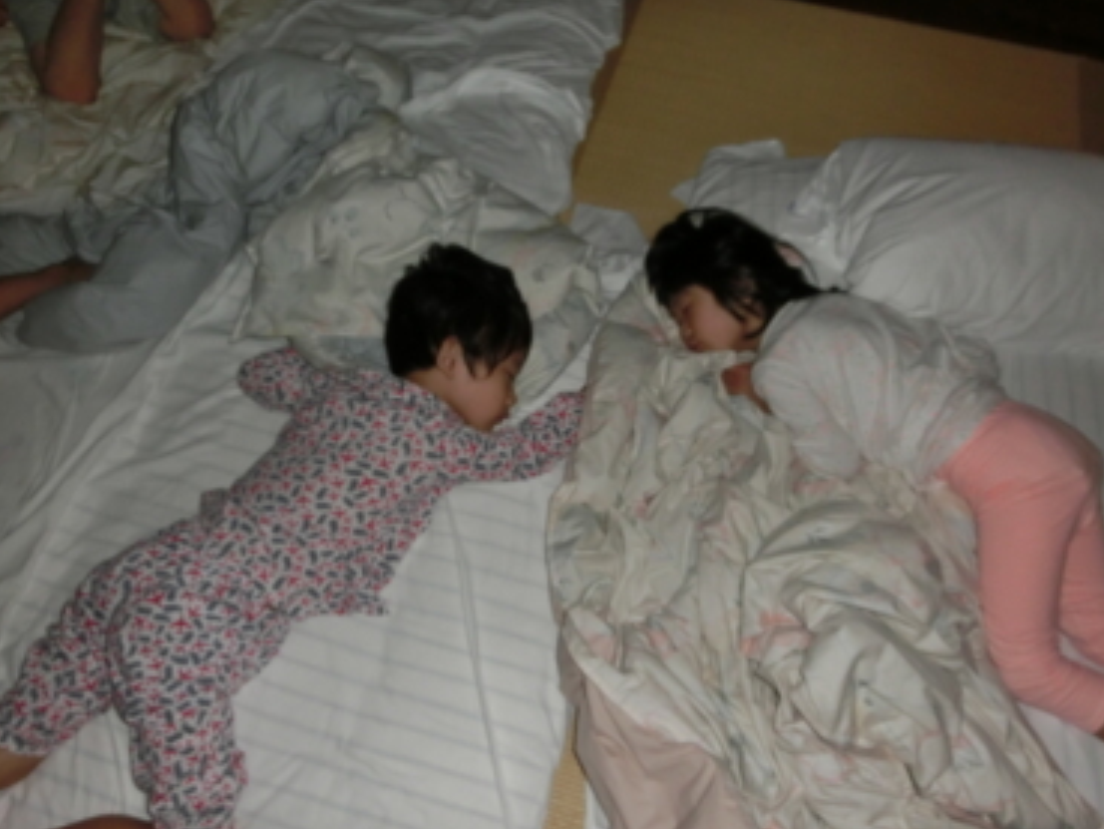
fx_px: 829
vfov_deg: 53.1
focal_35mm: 26
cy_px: 431
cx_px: 548
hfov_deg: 67.3
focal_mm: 4.24
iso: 400
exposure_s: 1/15
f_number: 3
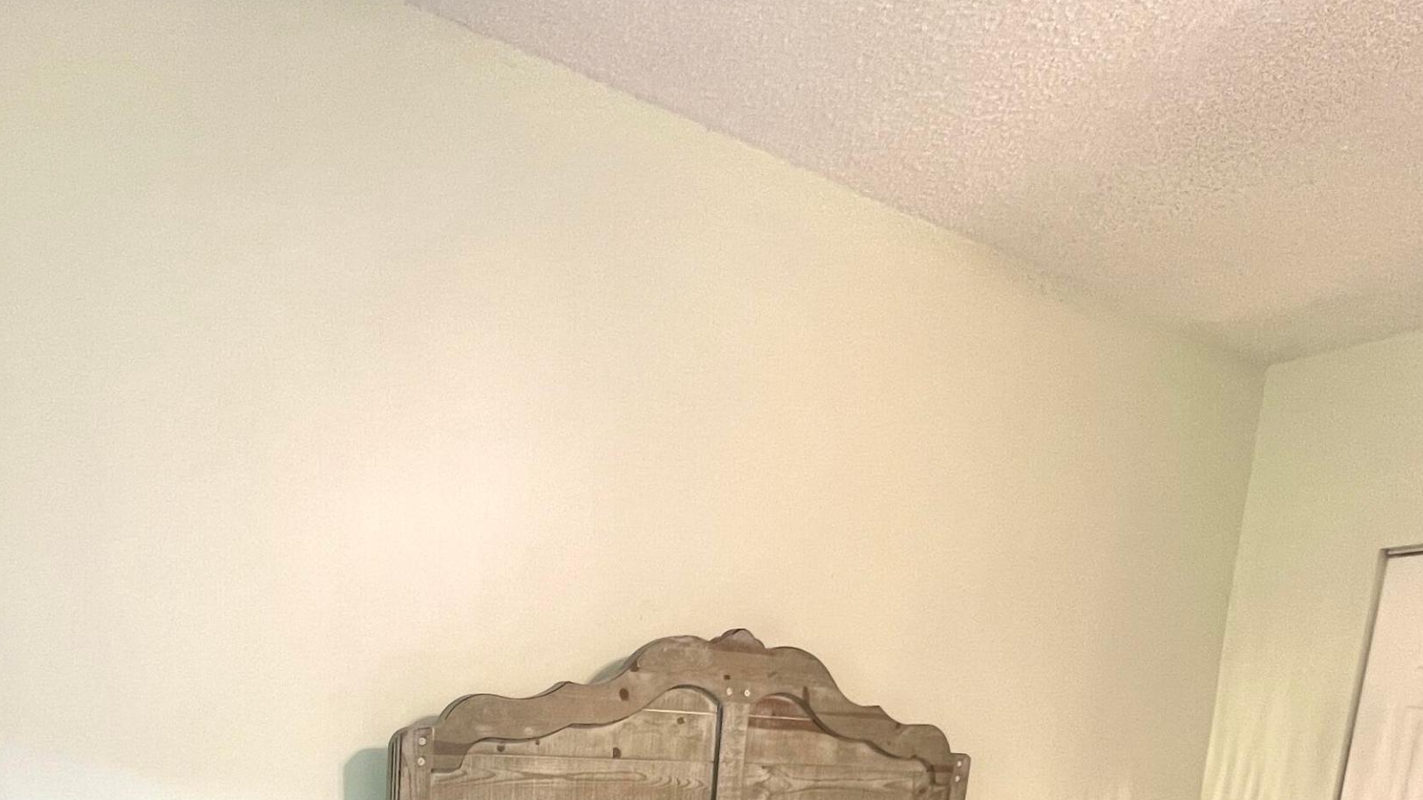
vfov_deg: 37.0
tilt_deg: -9.2
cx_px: 469
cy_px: 923
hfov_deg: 71.8
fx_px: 943
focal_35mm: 25
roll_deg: -2.6
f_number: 1.8
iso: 160
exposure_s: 1/60
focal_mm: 1.57
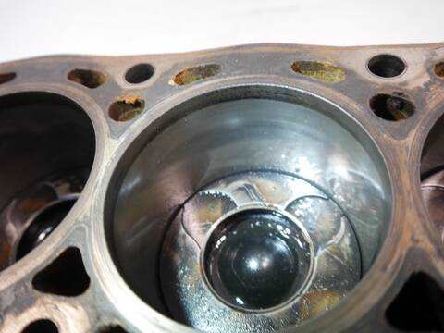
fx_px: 359
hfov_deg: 63.4
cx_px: 222
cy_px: 166
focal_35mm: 28
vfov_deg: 49.7
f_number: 3.5
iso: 1000
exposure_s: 1/60
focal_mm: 14
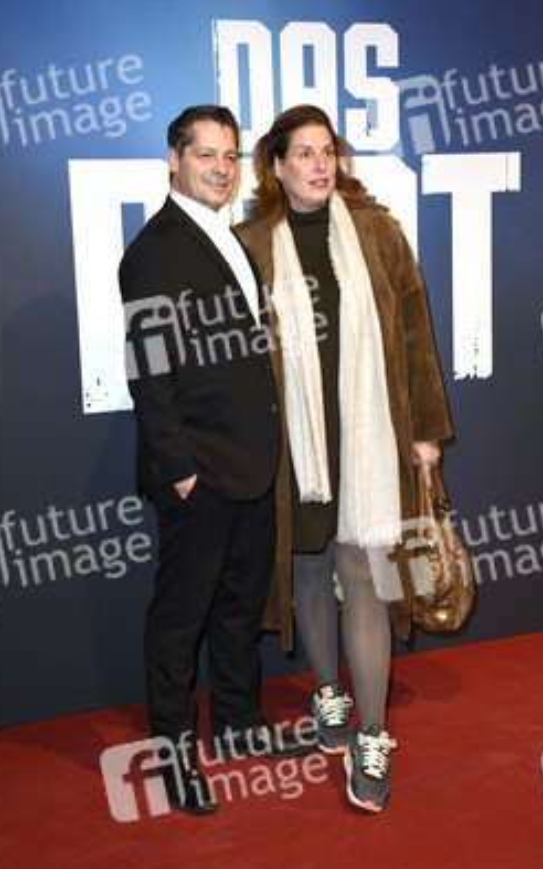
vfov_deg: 34.6
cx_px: 278
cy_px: 439
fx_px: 1398
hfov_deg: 22.0
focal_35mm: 59
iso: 500
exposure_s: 1/160
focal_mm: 38
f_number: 6.3
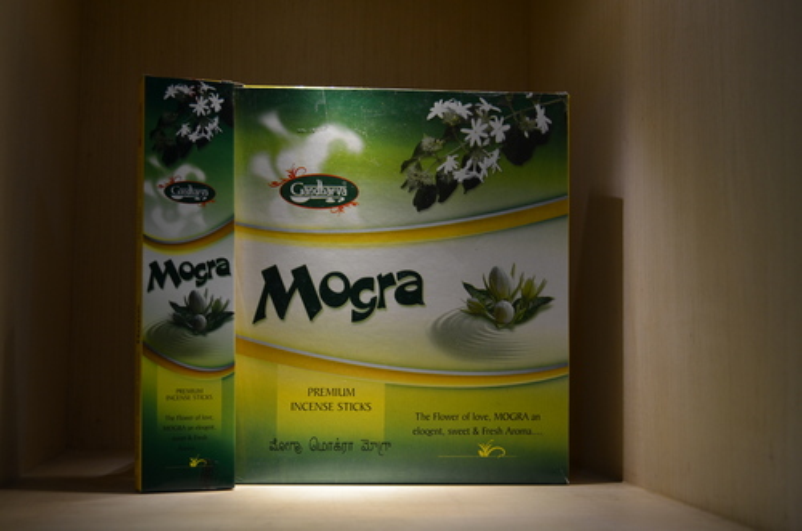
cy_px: 266
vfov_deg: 27.9
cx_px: 401
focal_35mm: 48
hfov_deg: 41.2
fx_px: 1067
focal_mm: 32
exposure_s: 1/80
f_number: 4.8
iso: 400
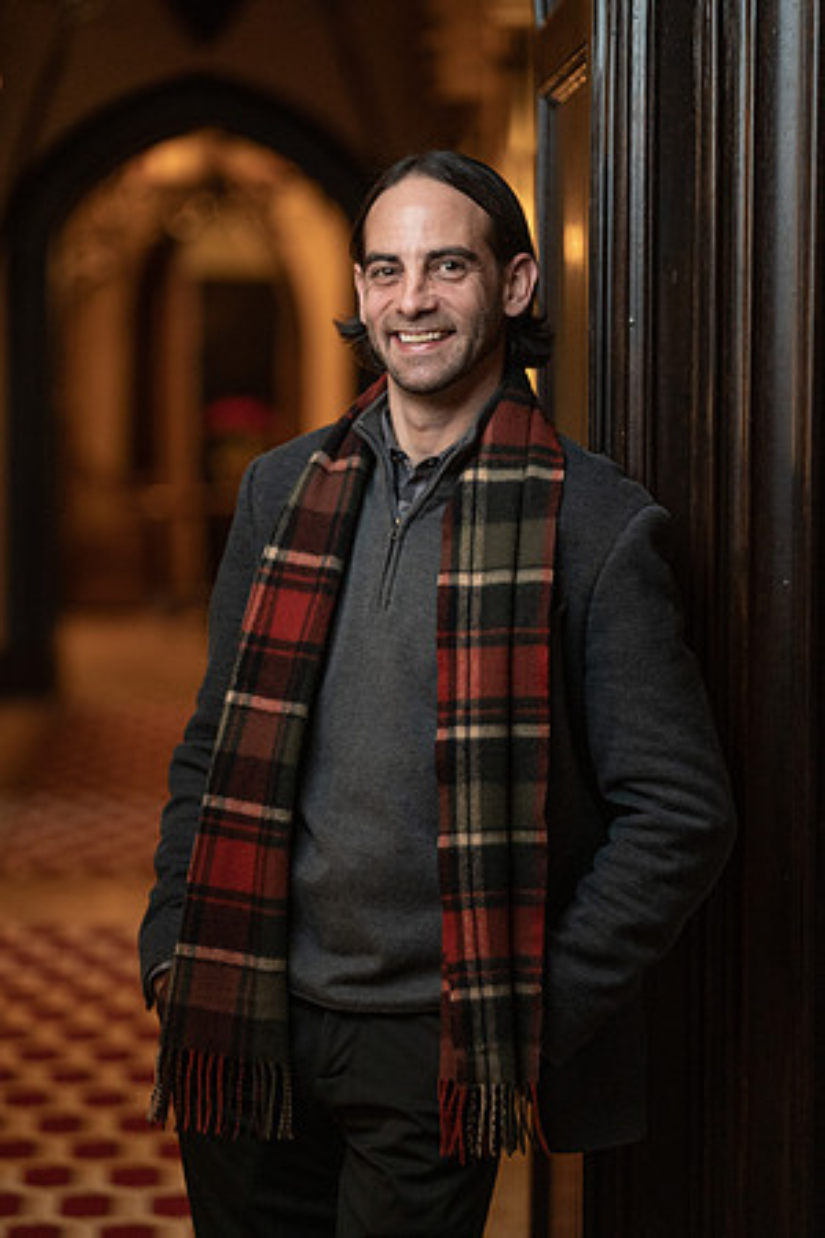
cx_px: 412
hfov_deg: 11.1
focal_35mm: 124
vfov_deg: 16.5
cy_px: 619
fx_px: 4262
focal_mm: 124
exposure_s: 1/200
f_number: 2.8
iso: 4000
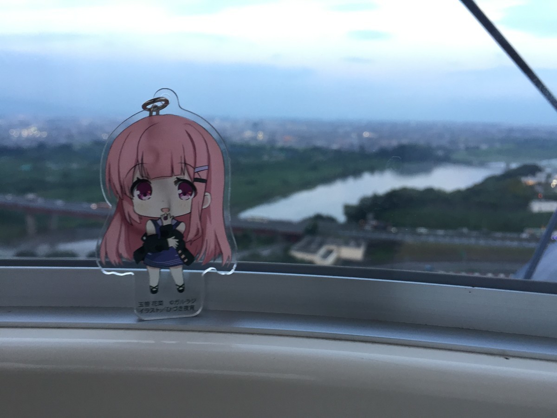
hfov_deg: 61.7
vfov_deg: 48.2
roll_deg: +0.1
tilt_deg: -10.9
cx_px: 278
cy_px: 209
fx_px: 467
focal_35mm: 29
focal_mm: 4.15
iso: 80
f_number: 2.2
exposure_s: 1/30
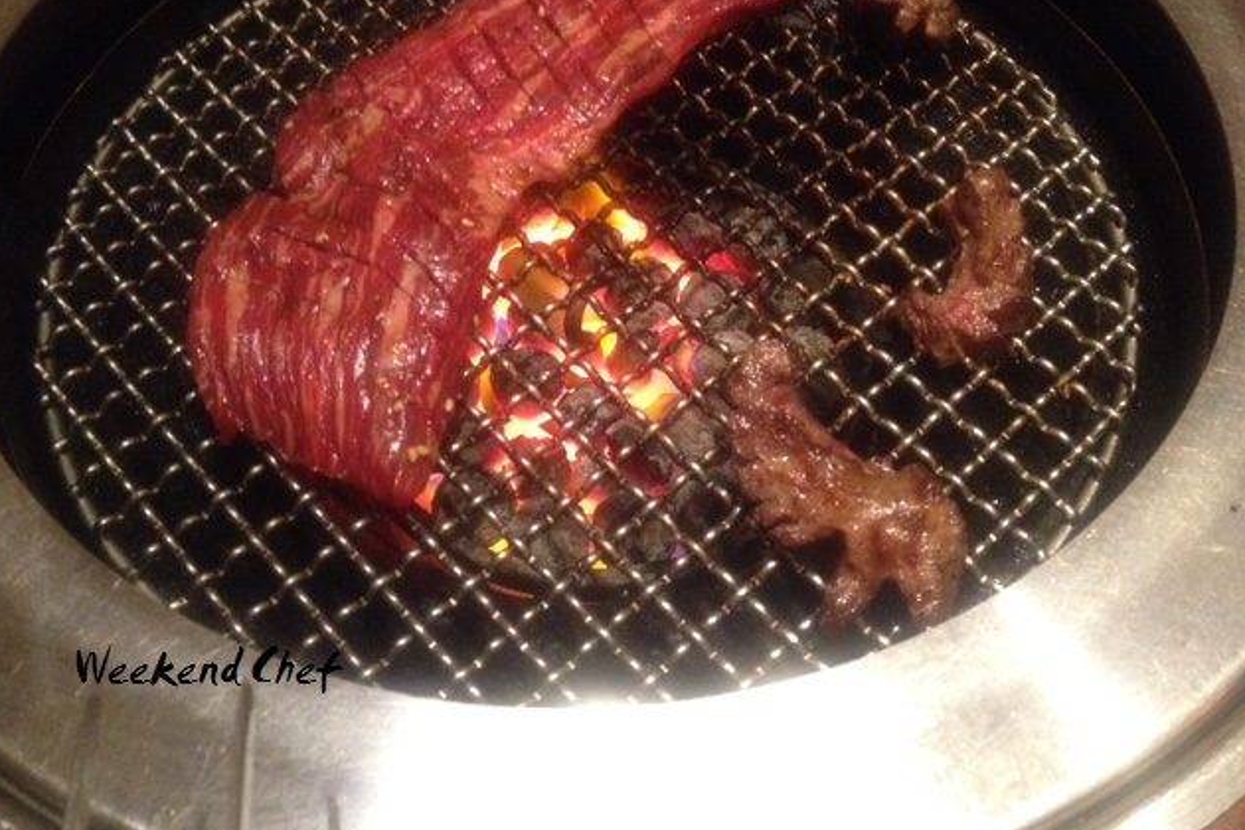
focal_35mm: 37
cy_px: 370
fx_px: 1279
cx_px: 615
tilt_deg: -55.4
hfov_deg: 51.9
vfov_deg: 35.9
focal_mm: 4.28
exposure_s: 1/15
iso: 500
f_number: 2.4
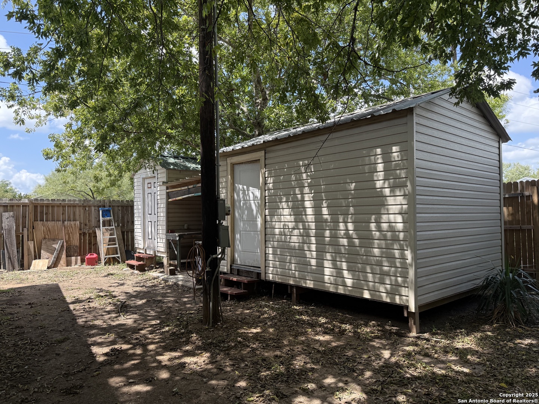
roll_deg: +1.1
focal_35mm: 24
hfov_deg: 71.6
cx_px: 270
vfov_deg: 56.8
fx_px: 374
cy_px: 202
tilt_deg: +3.6
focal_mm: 6.76
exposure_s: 1/1174
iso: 100
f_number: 1.78
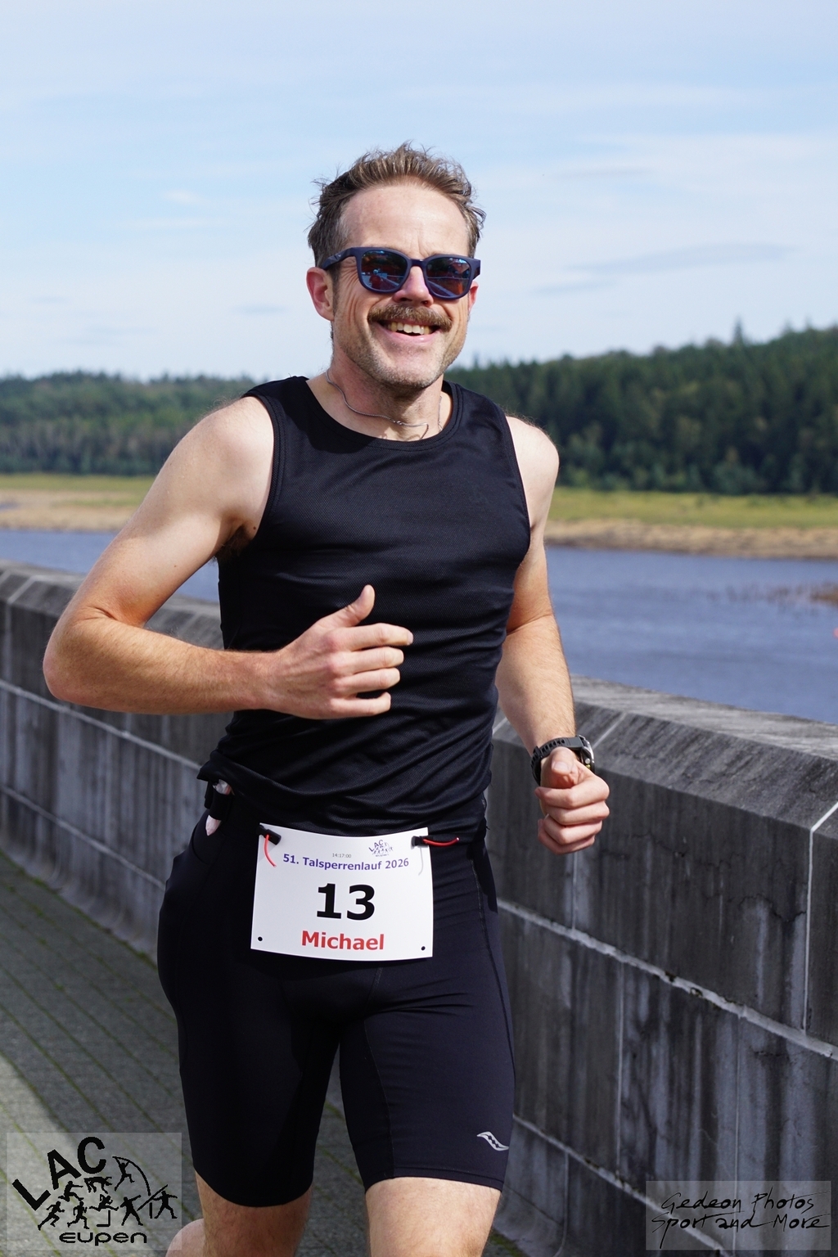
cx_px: 419
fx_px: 3142
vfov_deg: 22.6
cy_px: 628
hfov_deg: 15.2
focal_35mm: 90
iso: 200
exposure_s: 1/800
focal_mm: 60
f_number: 5.6
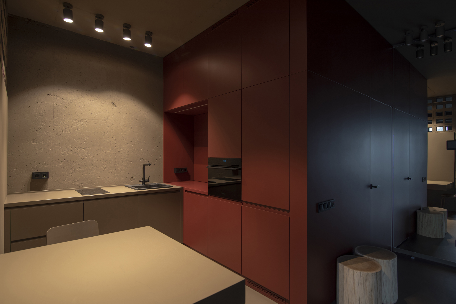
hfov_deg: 86.9
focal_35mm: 19
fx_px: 241
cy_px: 152
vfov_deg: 64.6
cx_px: 228
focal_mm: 19
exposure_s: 1/8
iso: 100
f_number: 4
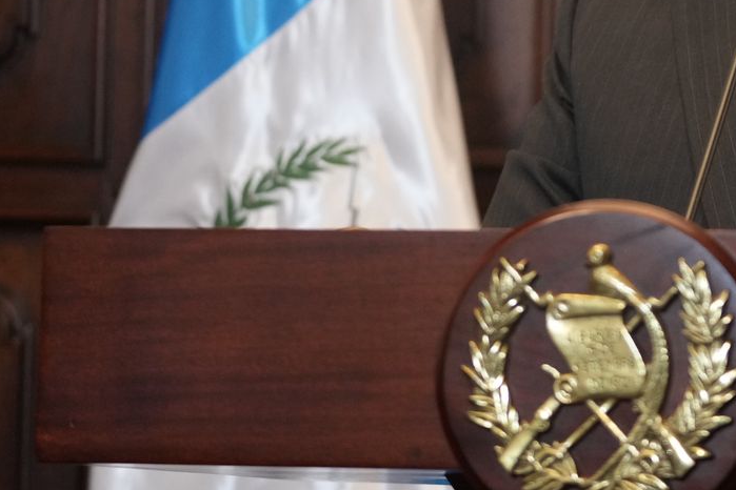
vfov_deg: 6.7
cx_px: 822
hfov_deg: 9.9
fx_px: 4191
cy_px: 31
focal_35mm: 205
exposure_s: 1/250
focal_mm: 70
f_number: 2.8
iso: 2500
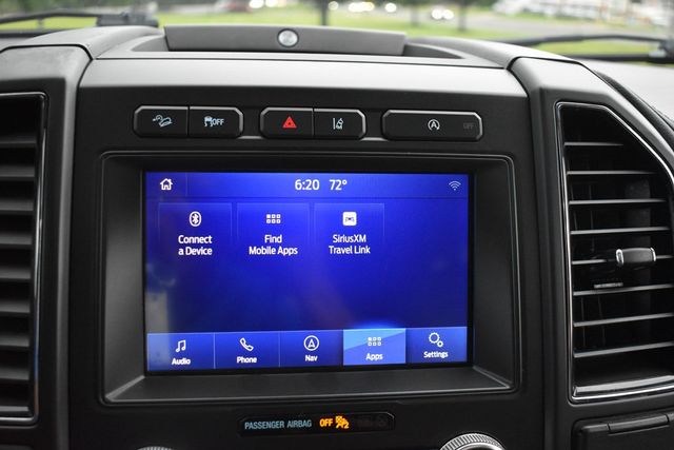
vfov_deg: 35.5
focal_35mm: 38
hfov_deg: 51.3
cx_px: 337
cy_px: 225
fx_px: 702
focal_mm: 25
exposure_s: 1/125
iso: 2800
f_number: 4
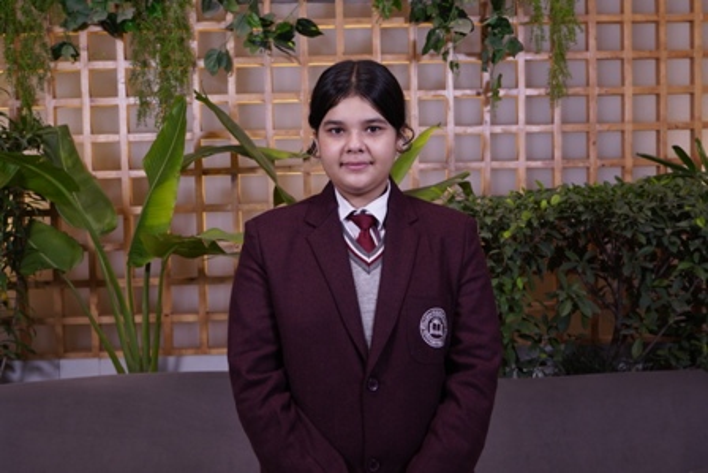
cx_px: 354
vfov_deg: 31.9
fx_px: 826
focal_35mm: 42
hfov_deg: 46.4
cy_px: 236
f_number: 5
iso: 500
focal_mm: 28
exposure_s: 1/125
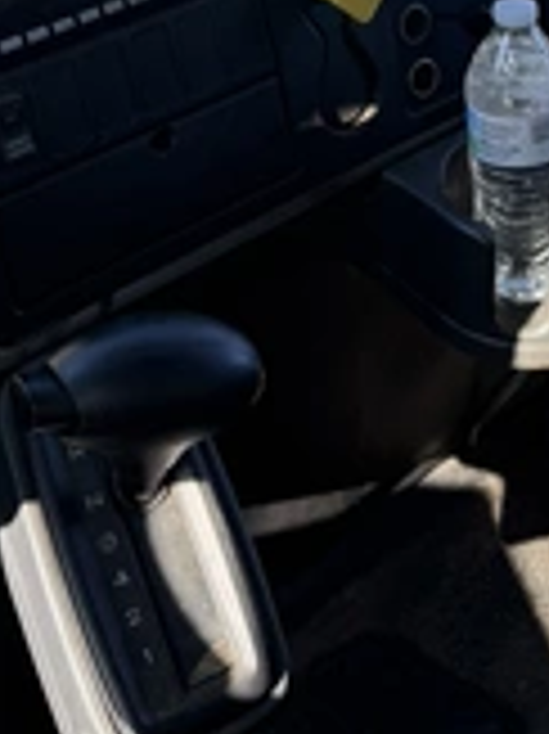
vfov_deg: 30.3
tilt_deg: -29.5
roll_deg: +2.5
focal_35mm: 59
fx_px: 1249
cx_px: 302
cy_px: -9
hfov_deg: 24.8
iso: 80
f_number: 1.78
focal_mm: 6.76
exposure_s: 1/532
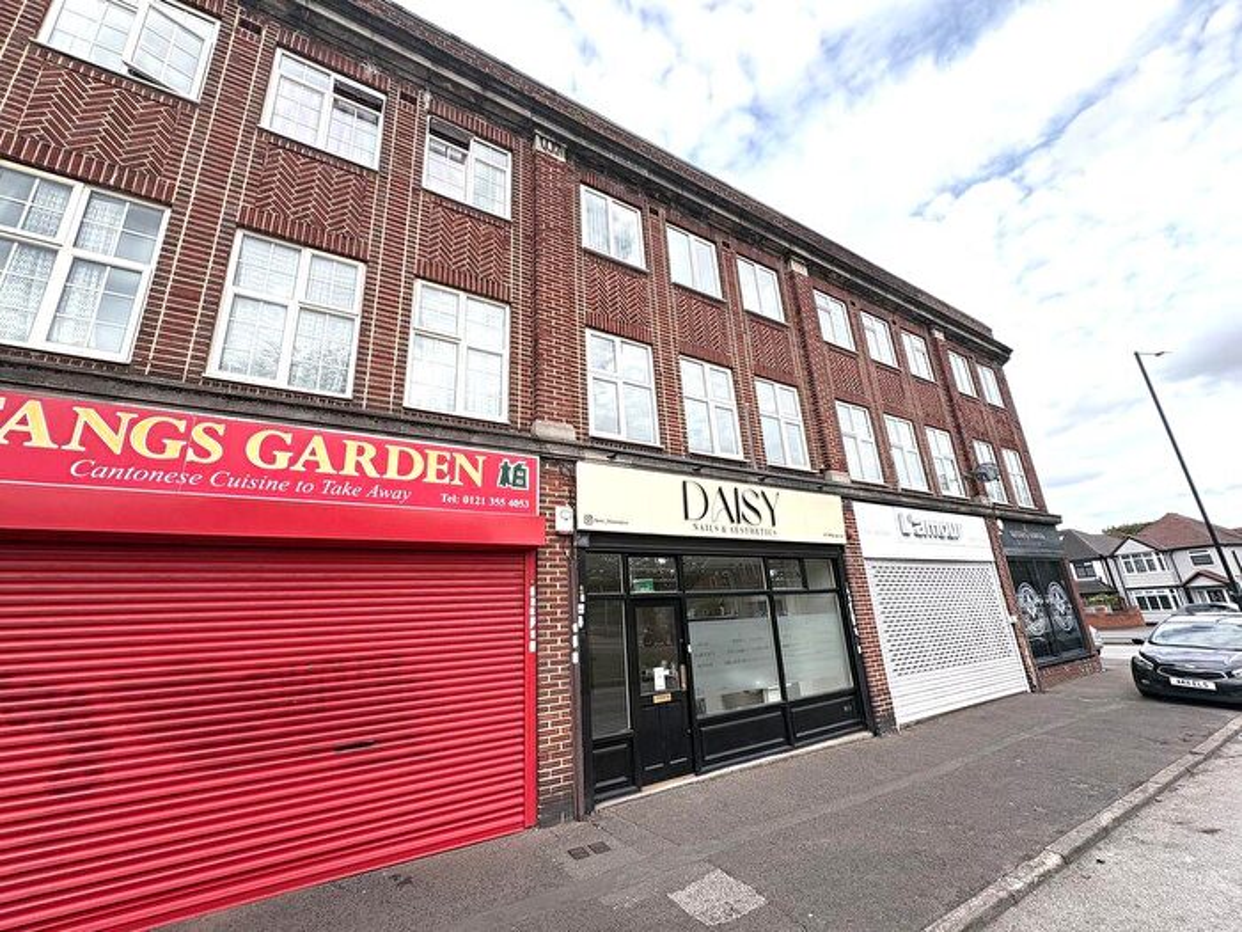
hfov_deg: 102.1
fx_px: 502
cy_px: 466
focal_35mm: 14
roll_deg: +3.8
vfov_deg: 85.7
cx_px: 621
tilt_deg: +17.8
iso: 40
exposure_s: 1/541
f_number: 2.2
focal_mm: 2.22
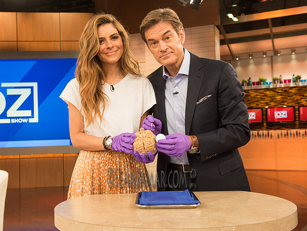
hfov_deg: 45.4
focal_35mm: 41
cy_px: 116
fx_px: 366
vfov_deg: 35.1
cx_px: 134
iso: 2500
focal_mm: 38
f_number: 6.3
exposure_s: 1/200
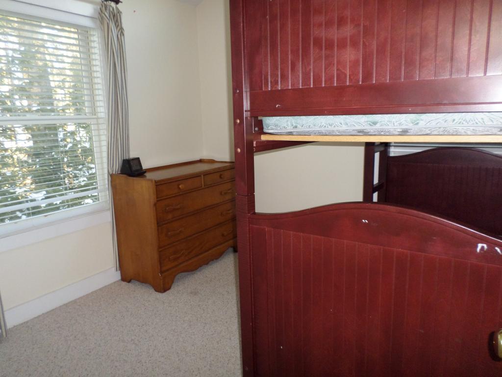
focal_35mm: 25
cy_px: 188
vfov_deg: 54.9
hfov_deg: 69.4
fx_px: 363
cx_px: 251
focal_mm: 4.5
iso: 160
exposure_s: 1/30
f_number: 2.5
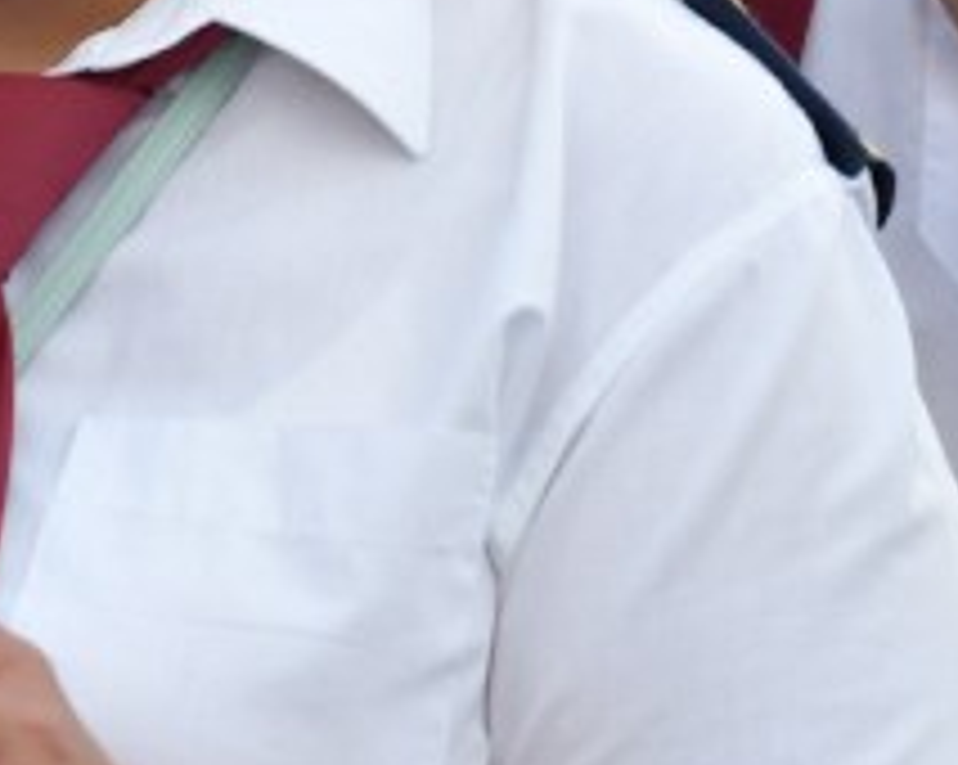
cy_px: -266
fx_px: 20056
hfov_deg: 2.7
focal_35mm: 708
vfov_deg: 2.2
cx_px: 544
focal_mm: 105
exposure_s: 1/250
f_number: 5.6
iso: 450
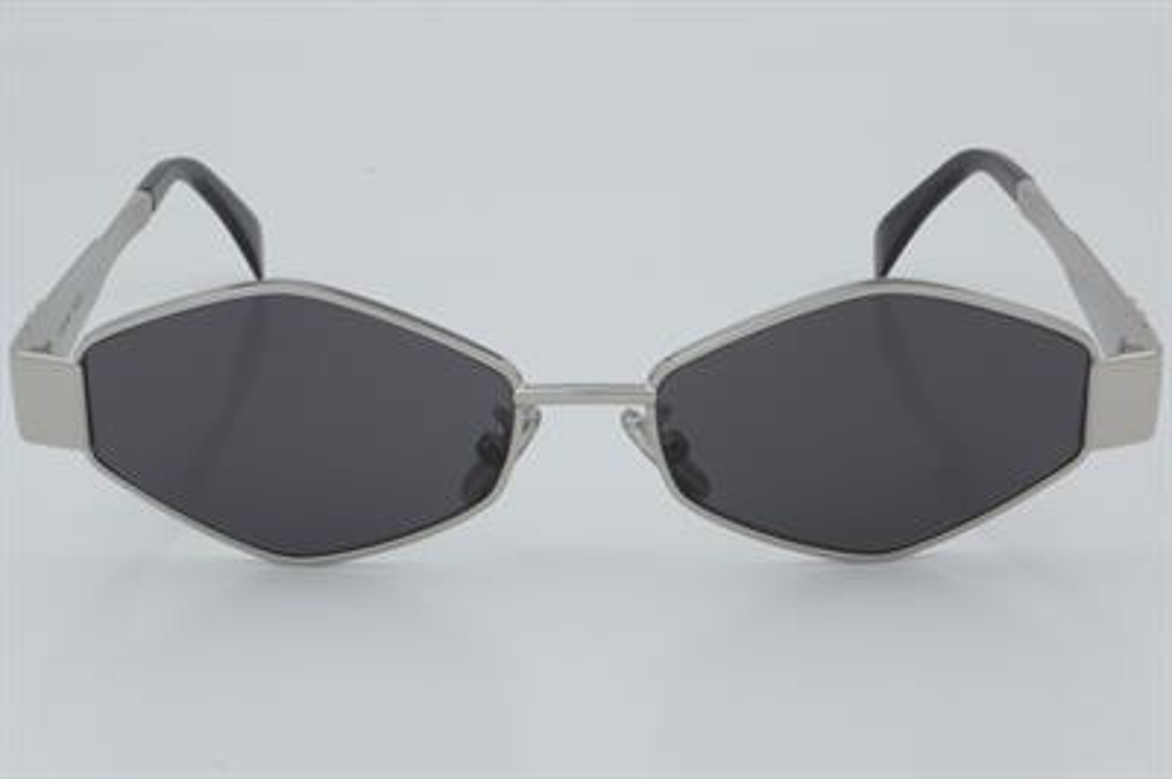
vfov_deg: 16.5
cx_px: 586
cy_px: 390
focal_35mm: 82
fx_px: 2684
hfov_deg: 24.6
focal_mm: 55
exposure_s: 1/4
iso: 100
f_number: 32
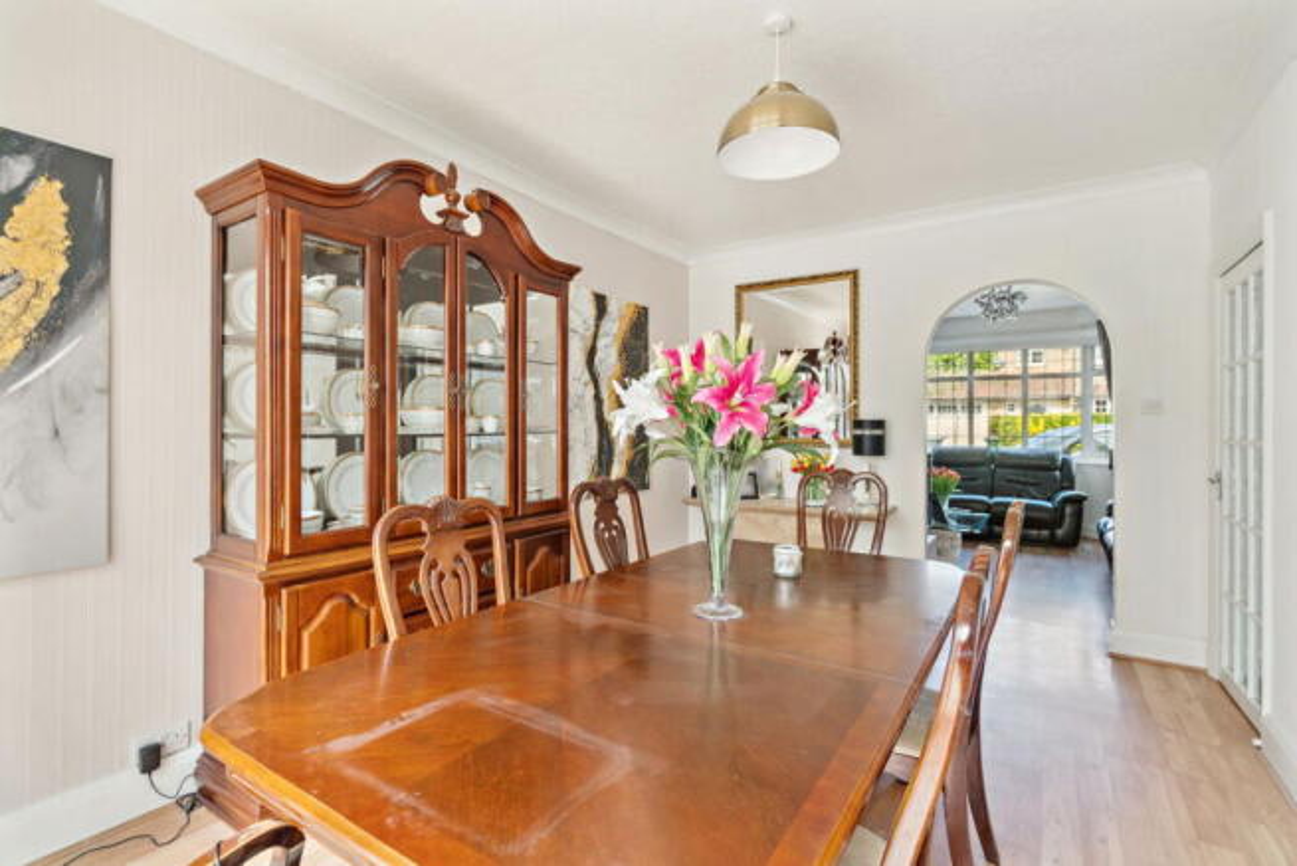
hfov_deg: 96.7
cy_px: 433
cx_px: 648
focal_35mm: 16
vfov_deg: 73.8
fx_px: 577
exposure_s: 1/100
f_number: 5.6
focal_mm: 16
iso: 640
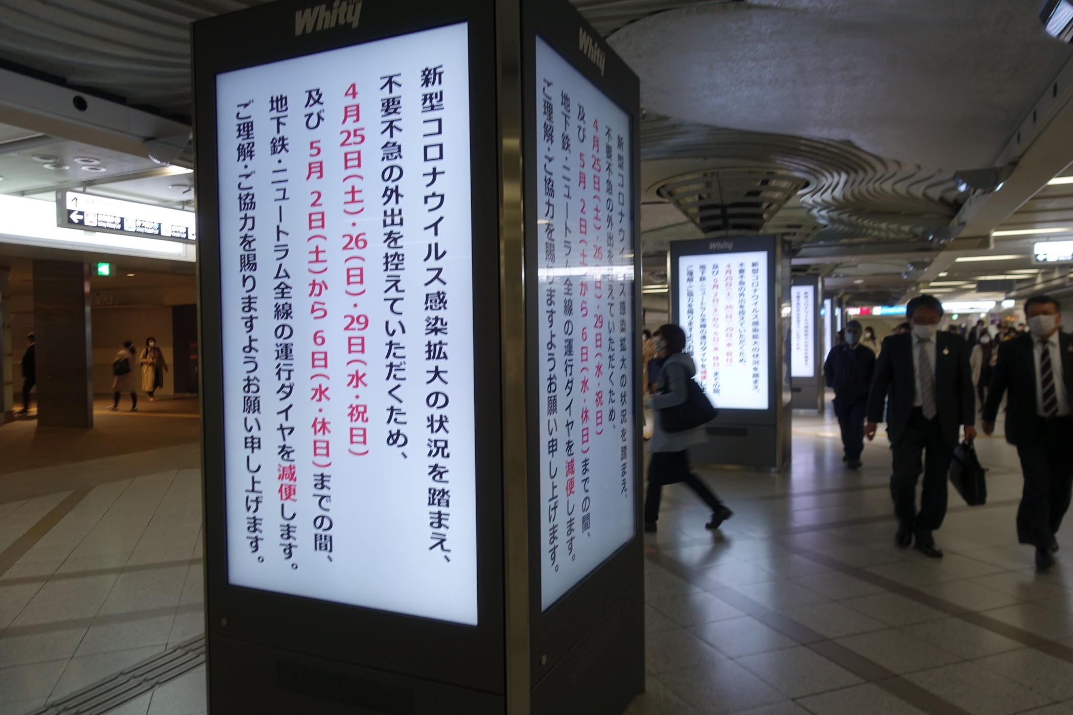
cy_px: 358
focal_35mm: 24
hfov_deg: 73.7
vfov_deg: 53.1
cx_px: 536
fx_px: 715
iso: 125
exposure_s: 1/50
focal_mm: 8.8
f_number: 2.8
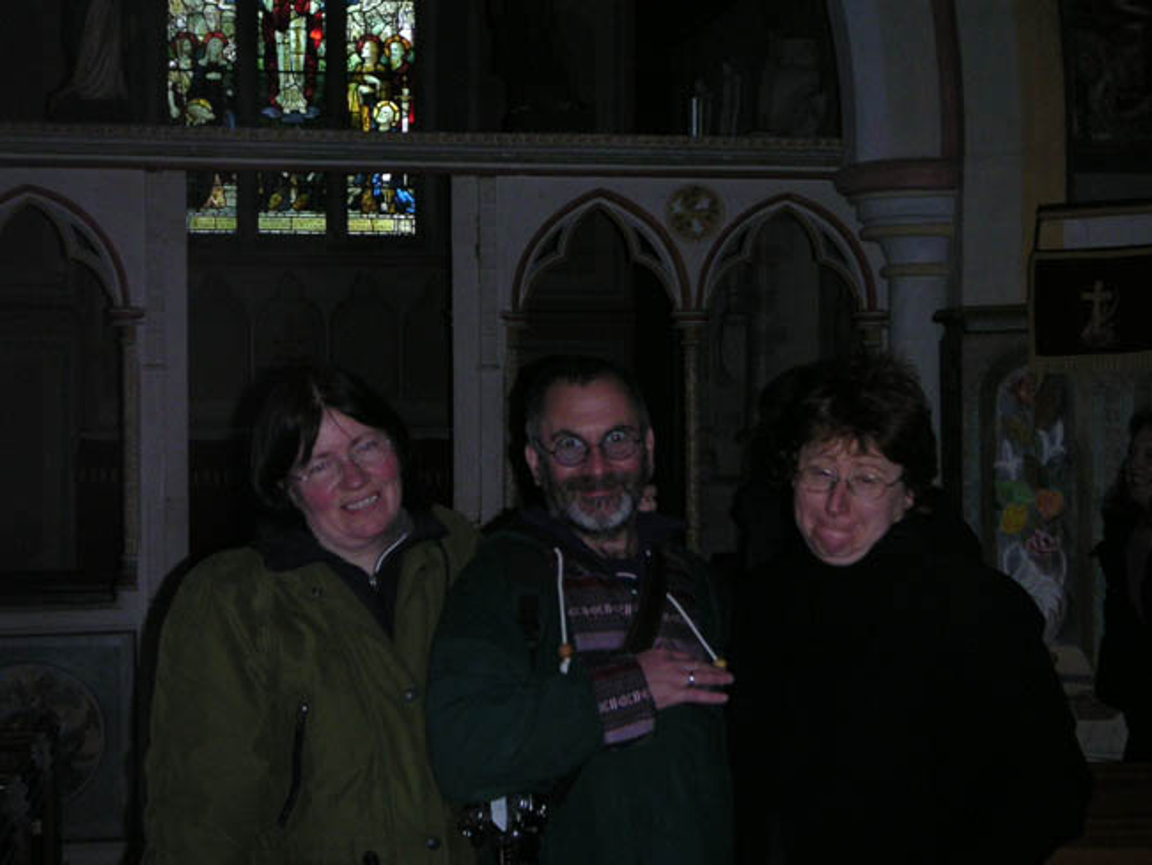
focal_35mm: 84
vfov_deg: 17.6
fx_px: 2797
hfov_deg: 23.3
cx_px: 576
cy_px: 432
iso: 160
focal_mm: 13
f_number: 3.3
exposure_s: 1/90
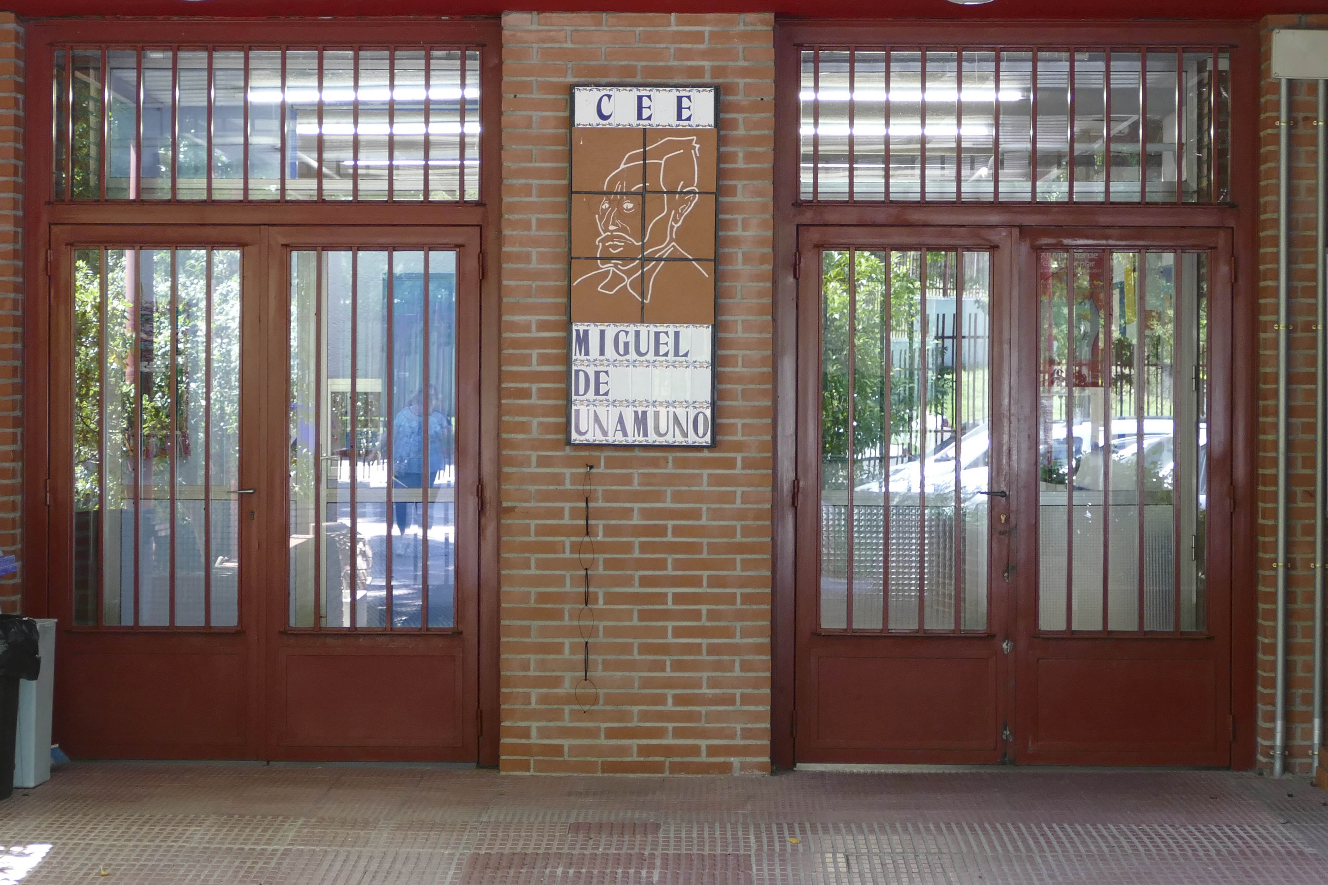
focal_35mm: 57
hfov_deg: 35.1
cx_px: 664
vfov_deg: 23.8
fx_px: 2103
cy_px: 442
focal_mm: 20.62
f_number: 3.5
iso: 500
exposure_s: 1/80
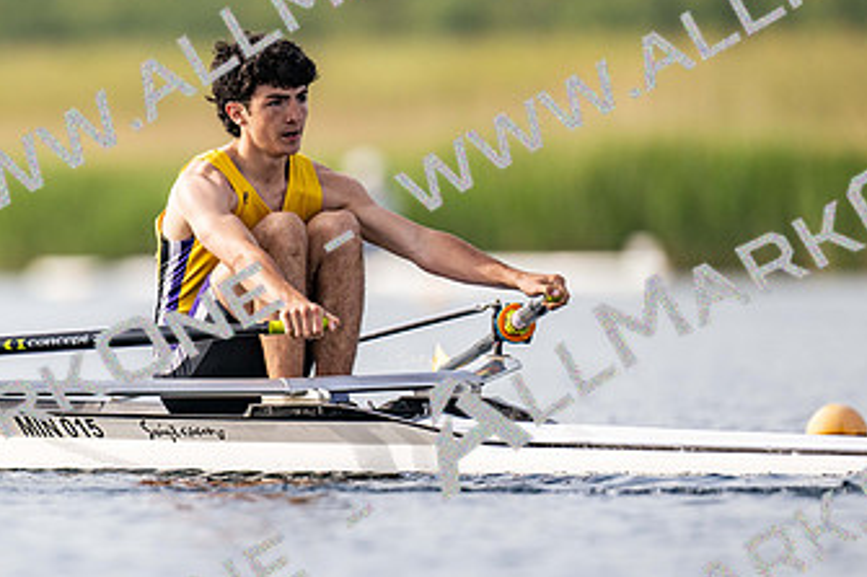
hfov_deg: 2.0
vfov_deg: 1.3
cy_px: 255
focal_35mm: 1040
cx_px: 207
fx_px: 25033
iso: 220
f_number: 4
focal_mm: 600
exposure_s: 1/2500
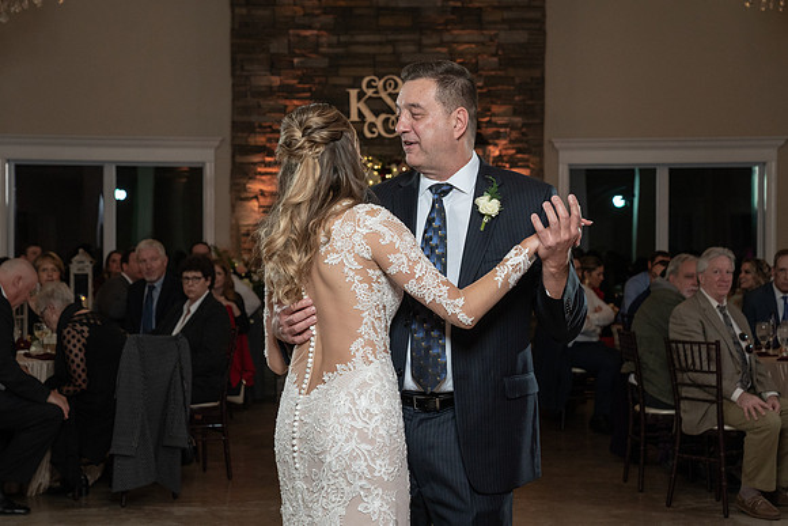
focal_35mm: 76
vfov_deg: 18.0
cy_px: 279
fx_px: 1656
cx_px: 370
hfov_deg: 26.8
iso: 2000
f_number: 5.6
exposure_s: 1/200
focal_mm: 70
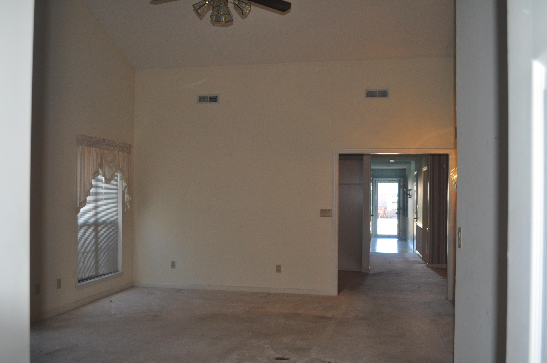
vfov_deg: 39.9
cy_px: 182
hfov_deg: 57.3
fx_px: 501
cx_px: 274
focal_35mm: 33
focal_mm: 22
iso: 560
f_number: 4
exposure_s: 1/125
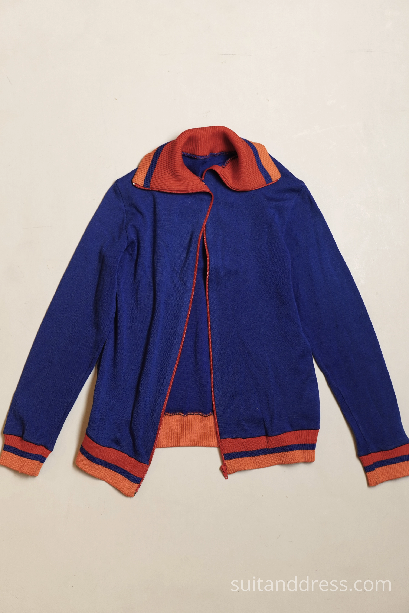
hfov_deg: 28.1
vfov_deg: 41.1
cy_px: 306
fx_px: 818
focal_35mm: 48
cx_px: 204
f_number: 5
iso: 400
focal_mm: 32
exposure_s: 1/50
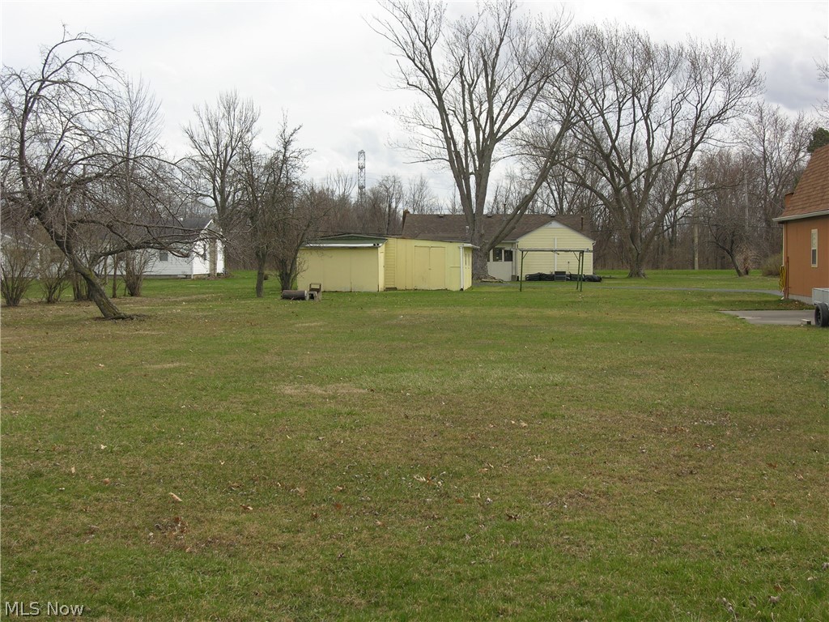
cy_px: 311
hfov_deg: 39.7
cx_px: 414
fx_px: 1150
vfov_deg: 30.3
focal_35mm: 48
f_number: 3.9
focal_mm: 12.3
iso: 50
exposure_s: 1/408
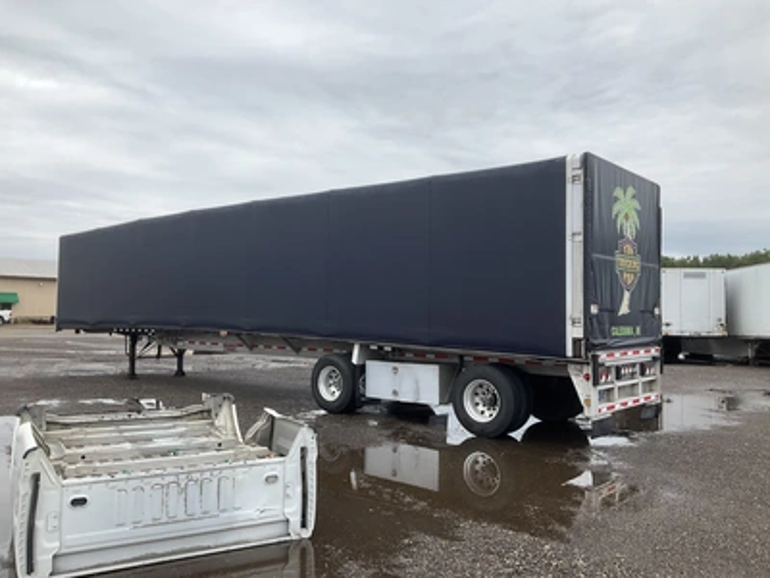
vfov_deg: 48.2
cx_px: 385
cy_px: 289
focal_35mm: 29
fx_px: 645
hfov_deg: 61.7
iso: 25
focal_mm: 3
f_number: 1.8
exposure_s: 1/898
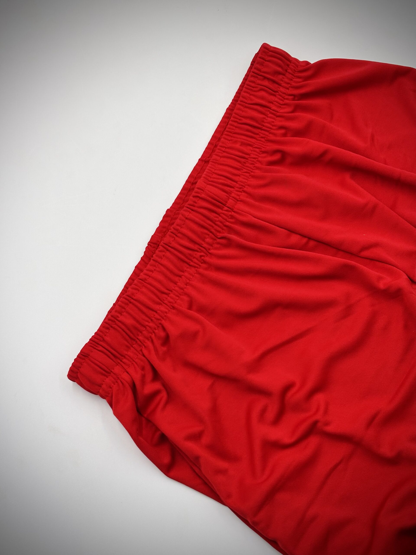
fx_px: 833
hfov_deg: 28.0
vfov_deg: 36.8
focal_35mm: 52
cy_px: 278
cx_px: 208
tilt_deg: -65.5
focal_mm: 5.96
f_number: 1.6
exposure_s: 1/269
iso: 32
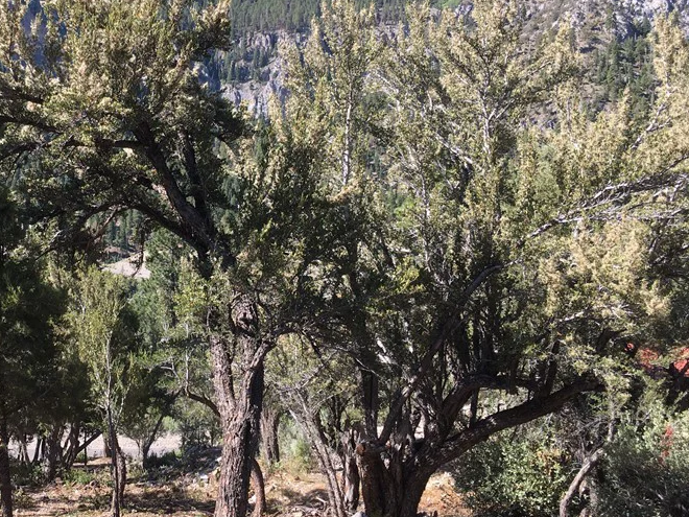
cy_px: 197
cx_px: 157
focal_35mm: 45
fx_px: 896
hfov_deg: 40.6
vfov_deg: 32.1
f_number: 2.2
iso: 25
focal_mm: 4.15
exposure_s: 1/509
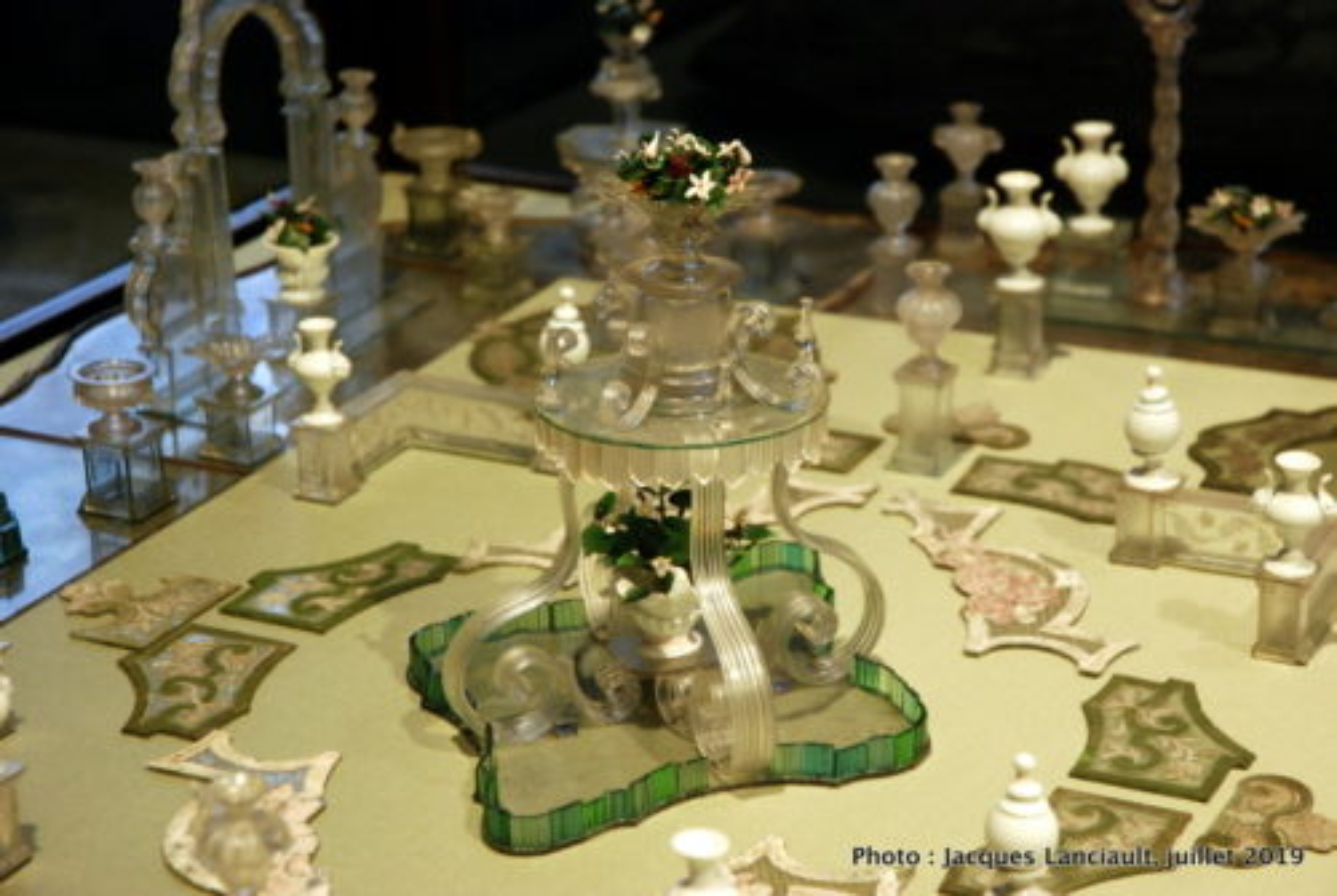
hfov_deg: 22.6
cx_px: 668
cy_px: 448
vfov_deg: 15.2
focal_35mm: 90
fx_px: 3347
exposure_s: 1/40
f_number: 4.5
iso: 800
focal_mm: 60
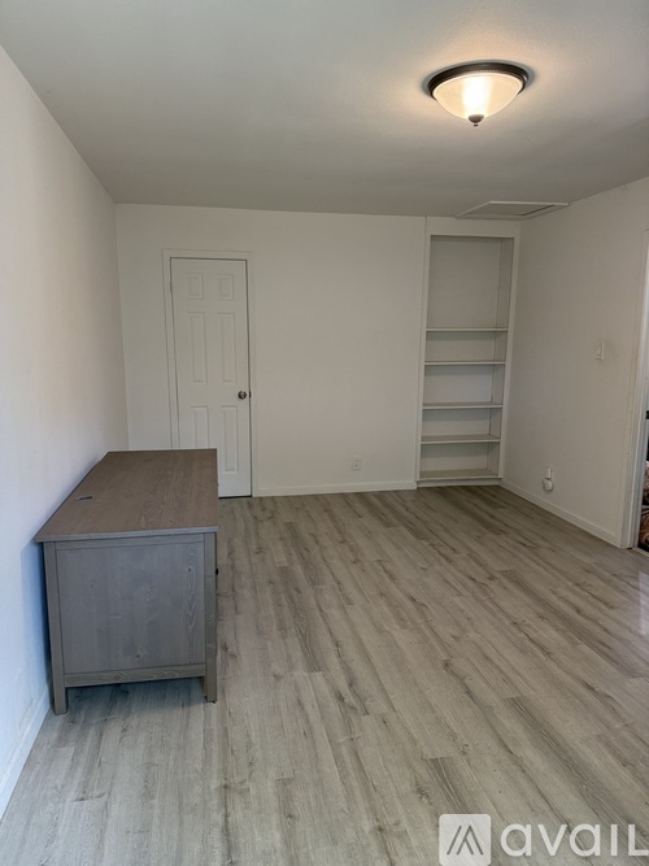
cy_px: 433
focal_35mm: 24
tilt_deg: -9.6
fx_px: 600
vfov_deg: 71.6
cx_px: 324
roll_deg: -1.1
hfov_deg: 56.8
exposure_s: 1/120
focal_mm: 6.76
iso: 320
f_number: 1.78
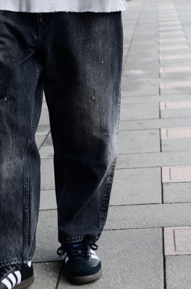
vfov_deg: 18.1
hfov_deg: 12.1
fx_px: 903
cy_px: 90
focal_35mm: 113
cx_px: 94
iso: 125
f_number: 5
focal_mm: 52
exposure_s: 1/250
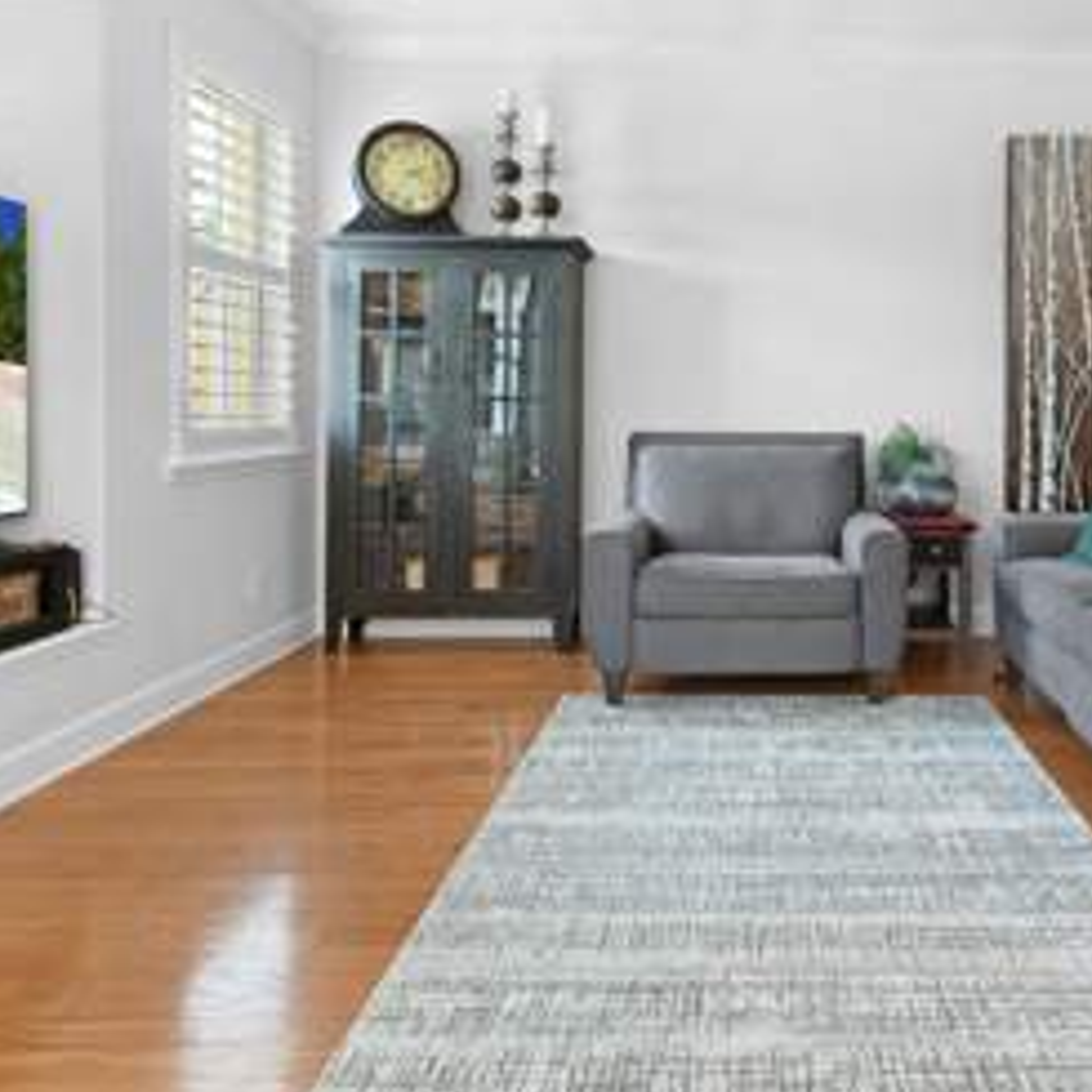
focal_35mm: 25
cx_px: 776
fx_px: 892
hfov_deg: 60.5
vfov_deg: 62.0
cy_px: 408
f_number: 11
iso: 320
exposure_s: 2.5
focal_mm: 10
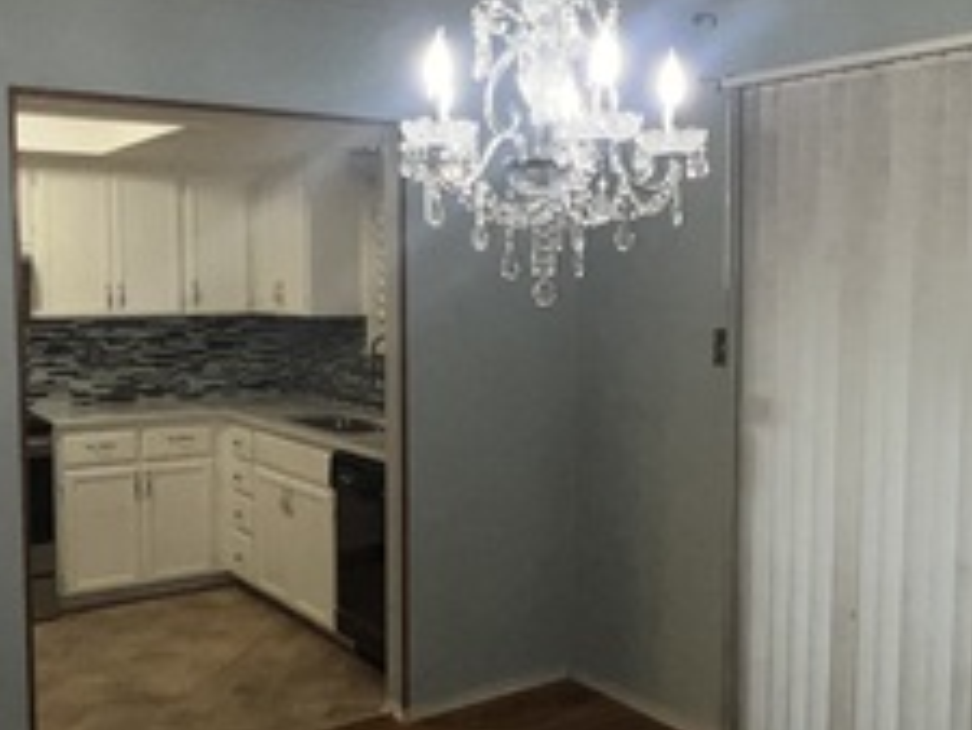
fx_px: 1039
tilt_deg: -5.4
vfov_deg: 38.7
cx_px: 531
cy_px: 359
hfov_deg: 50.0
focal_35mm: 37
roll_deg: +0.5
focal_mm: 1.57
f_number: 1.8
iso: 64
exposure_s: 1/85
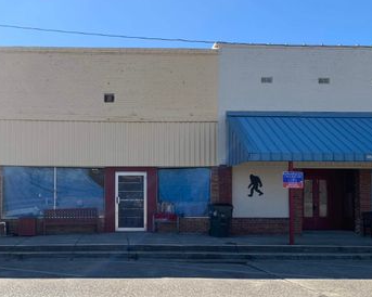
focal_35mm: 37
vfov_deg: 39.8
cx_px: 138
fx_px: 407
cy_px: 188
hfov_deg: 48.6
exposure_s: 1/1560
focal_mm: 4.25
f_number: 1.8
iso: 25
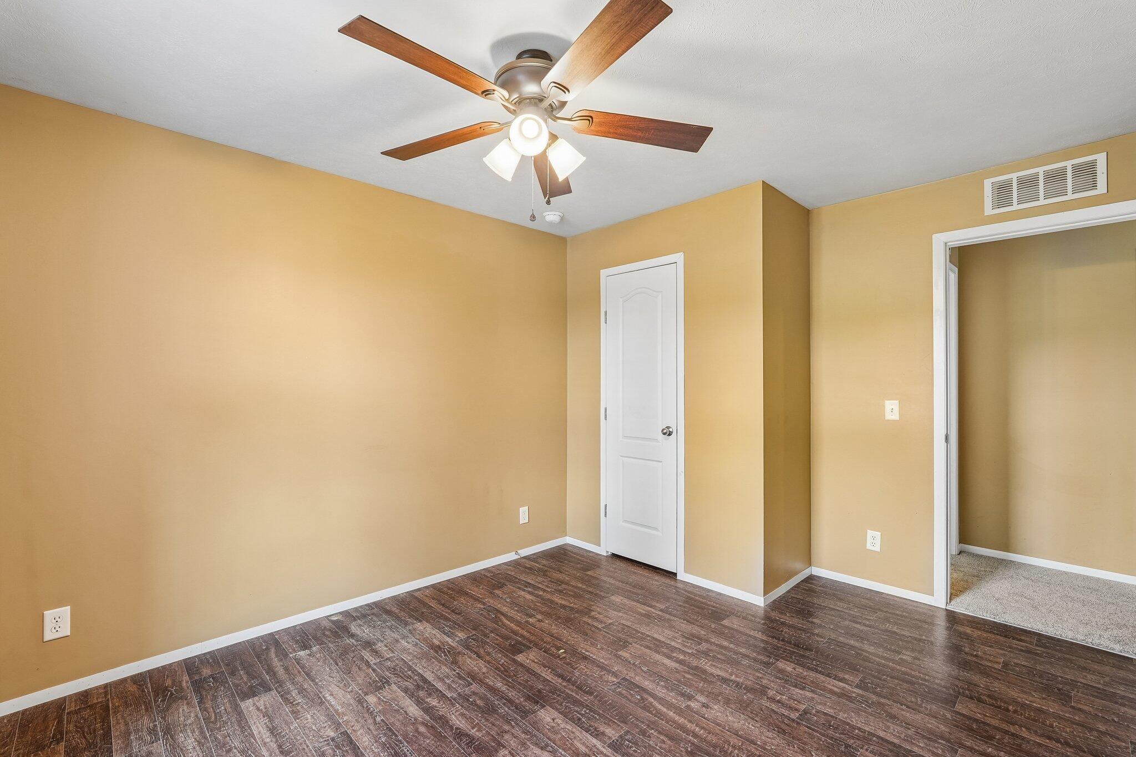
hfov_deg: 95.0
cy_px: 378
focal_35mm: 16
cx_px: 568
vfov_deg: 72.0
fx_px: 521
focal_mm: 16.5
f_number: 8
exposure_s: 1/13
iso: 400
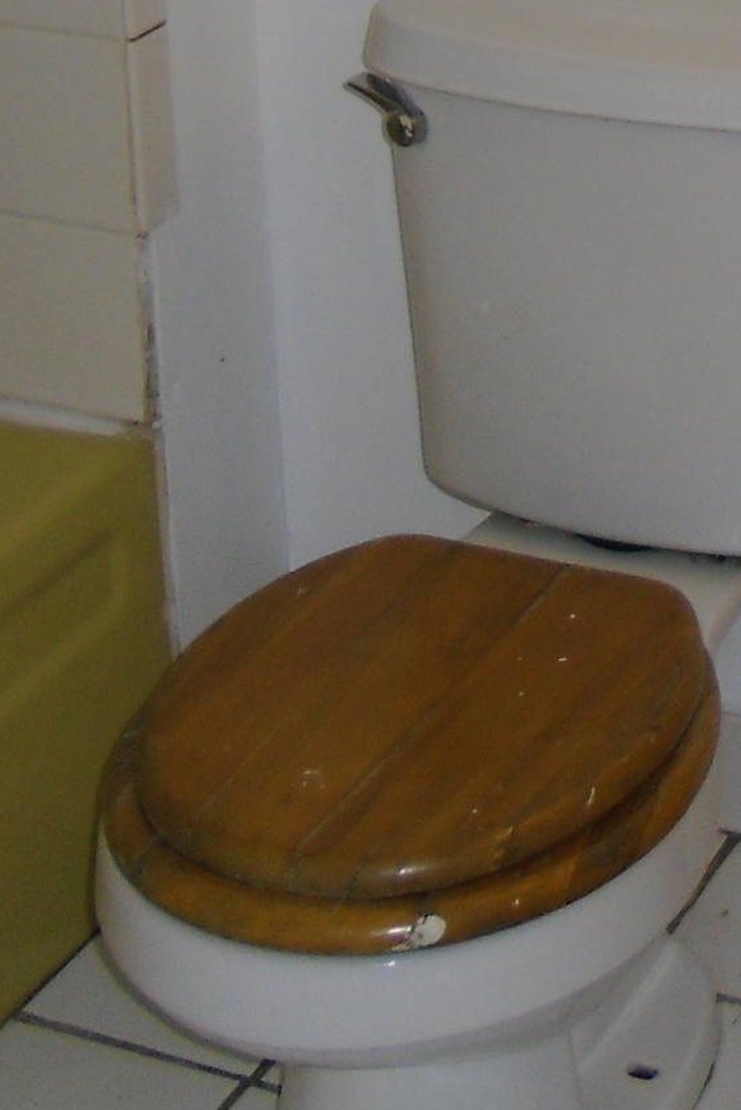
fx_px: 3085
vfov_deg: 18.9
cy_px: -330
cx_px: 883
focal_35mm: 100
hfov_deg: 13.3
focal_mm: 4.9
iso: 100
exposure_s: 1/125
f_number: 3.2
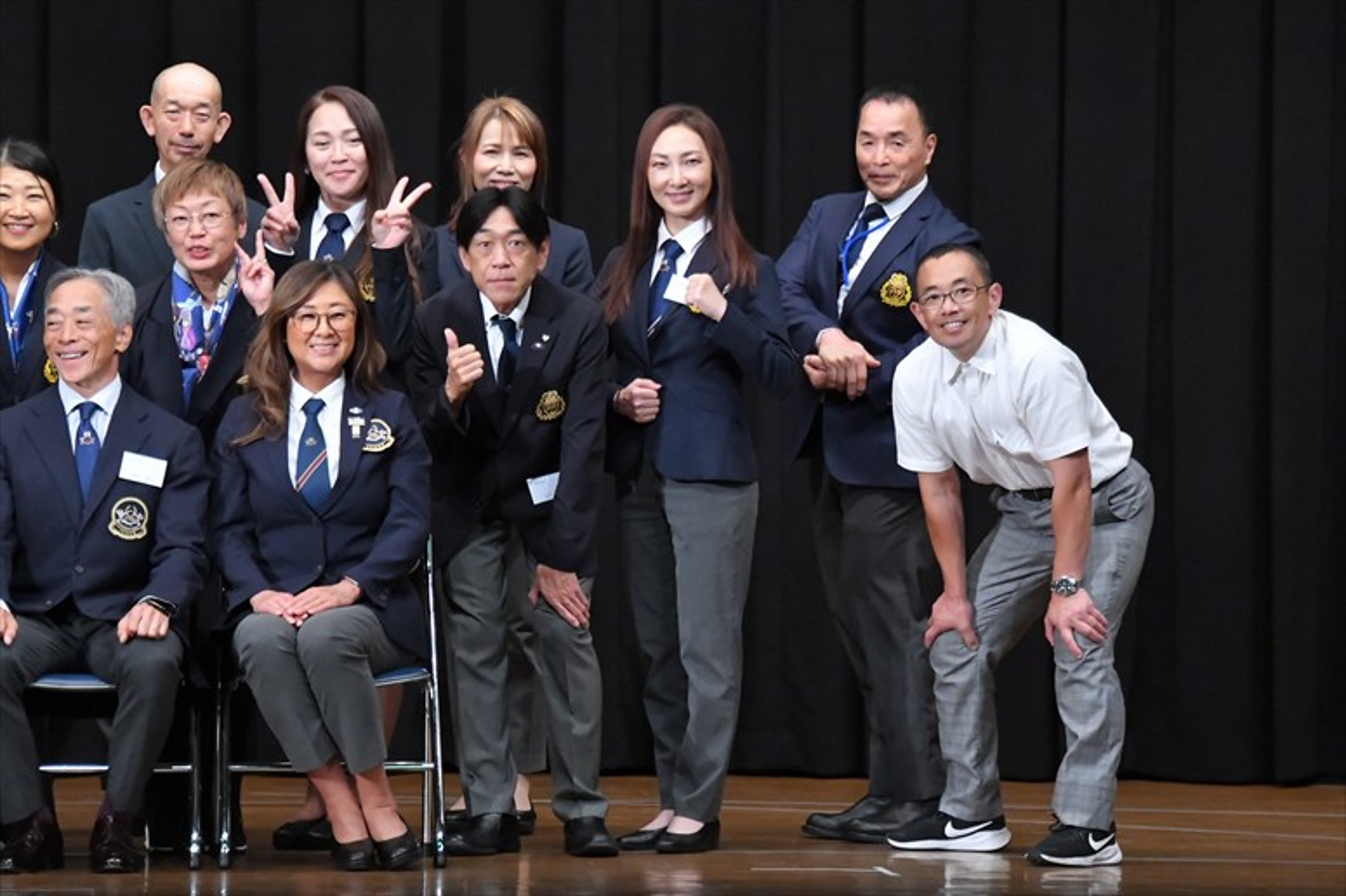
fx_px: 8969
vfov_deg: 5.7
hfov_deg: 8.6
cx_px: 673
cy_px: 448
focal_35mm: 240
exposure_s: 1/400
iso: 8000
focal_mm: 160
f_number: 5.6
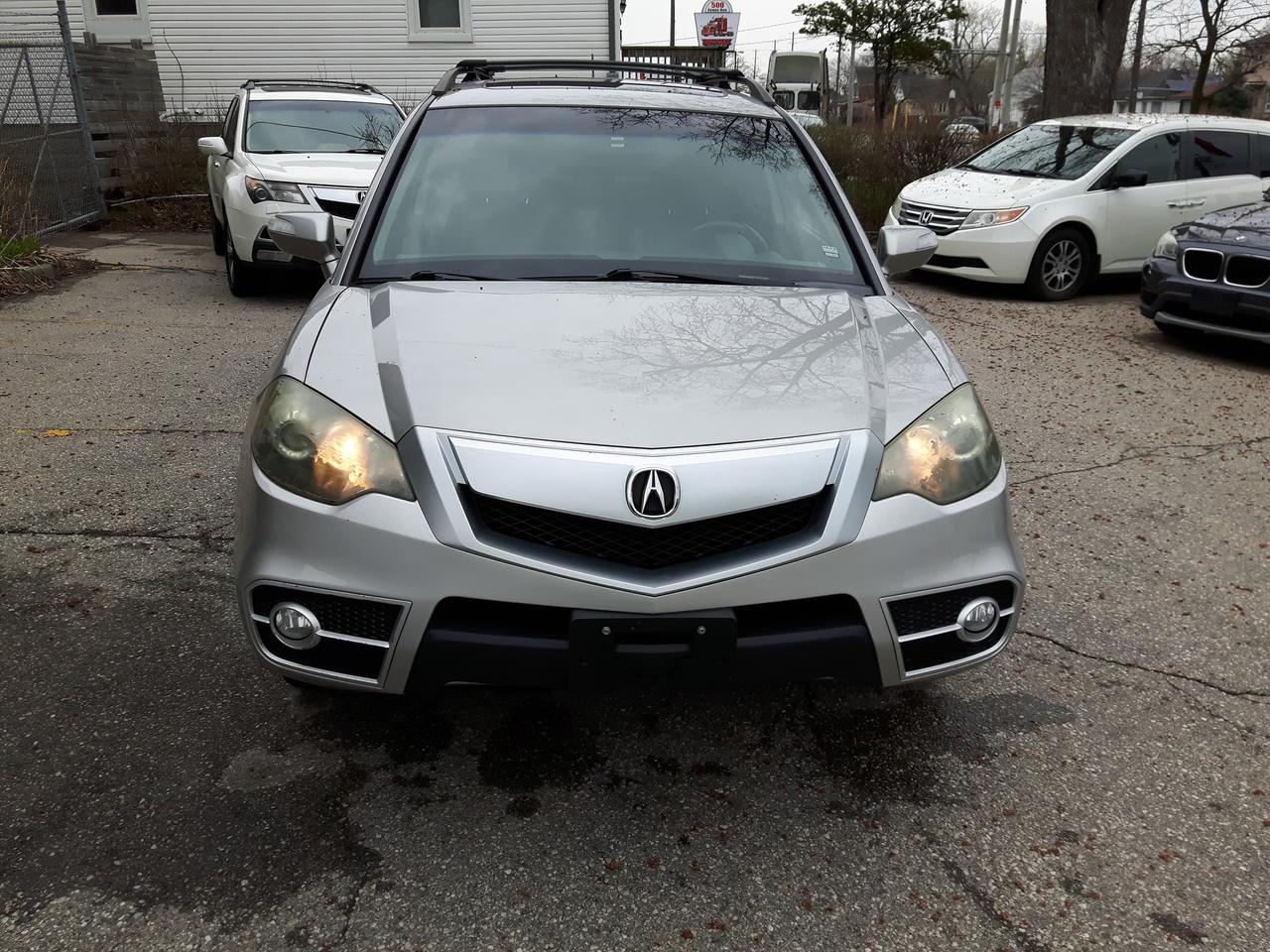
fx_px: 1137
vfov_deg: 45.4
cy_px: 476
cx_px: 635
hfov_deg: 58.4
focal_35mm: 31
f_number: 1.9
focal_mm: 3.7
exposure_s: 1/515
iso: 40
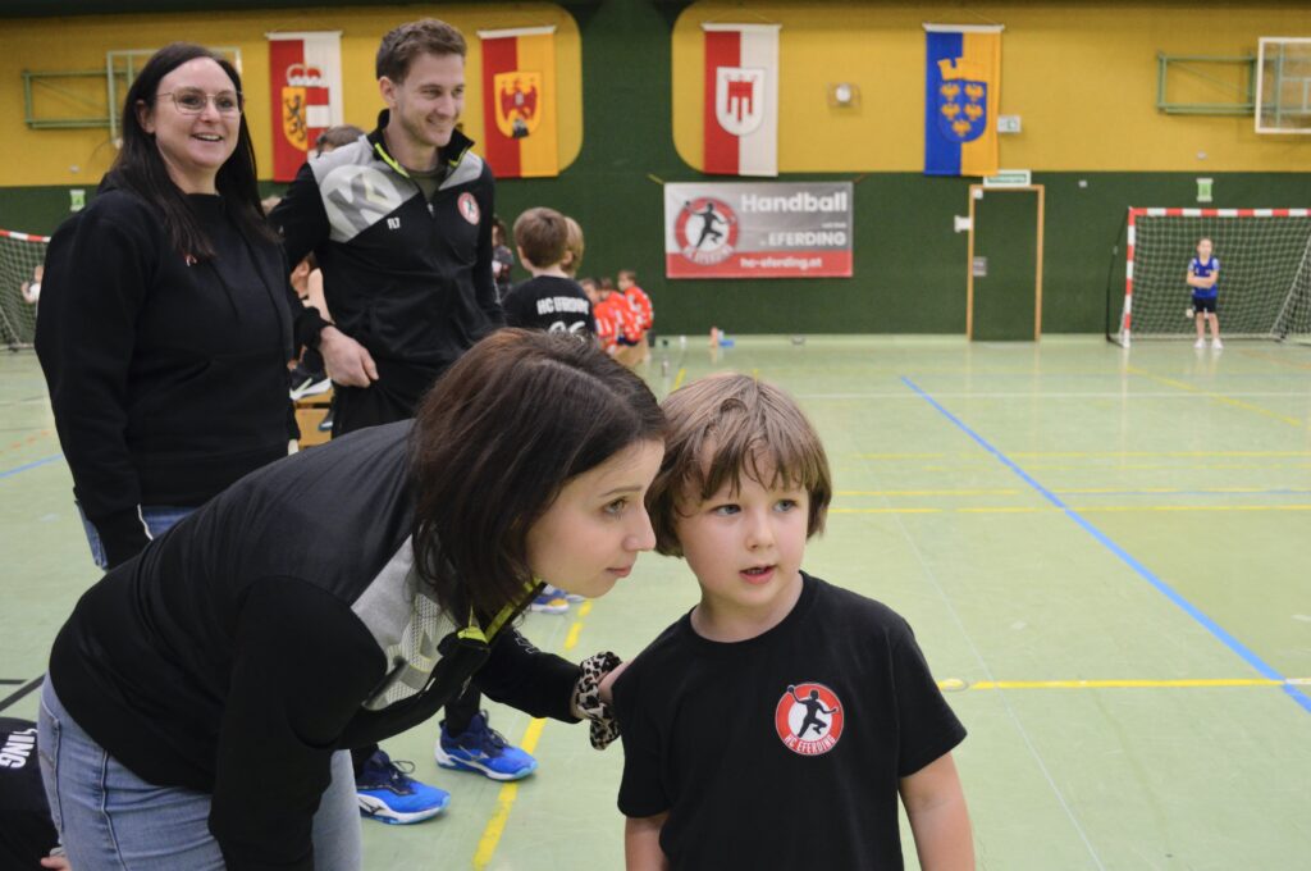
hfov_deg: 62.0
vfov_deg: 43.5
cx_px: 656
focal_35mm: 30
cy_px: 436
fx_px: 1091
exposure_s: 1/250
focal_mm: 20
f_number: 3.8
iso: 1600
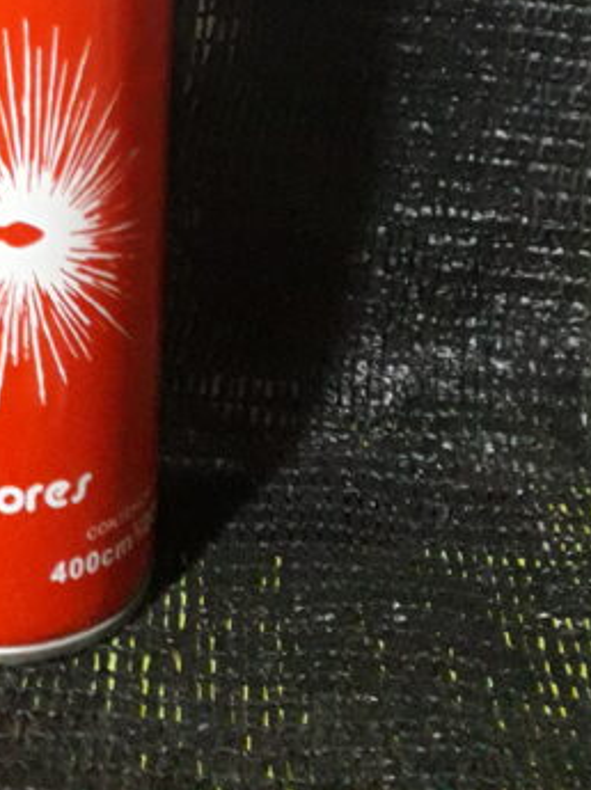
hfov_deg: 22.0
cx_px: 57
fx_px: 1482
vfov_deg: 26.9
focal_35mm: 65
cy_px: -119
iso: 800
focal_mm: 3.7
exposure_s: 1/17
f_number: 1.9
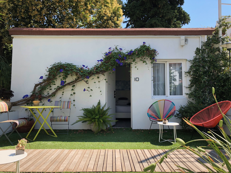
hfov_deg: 63.4
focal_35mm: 28
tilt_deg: +4.6
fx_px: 187
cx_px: 116
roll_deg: +0.2
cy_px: 86
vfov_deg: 49.7
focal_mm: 4
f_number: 1.8
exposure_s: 1/600
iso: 20
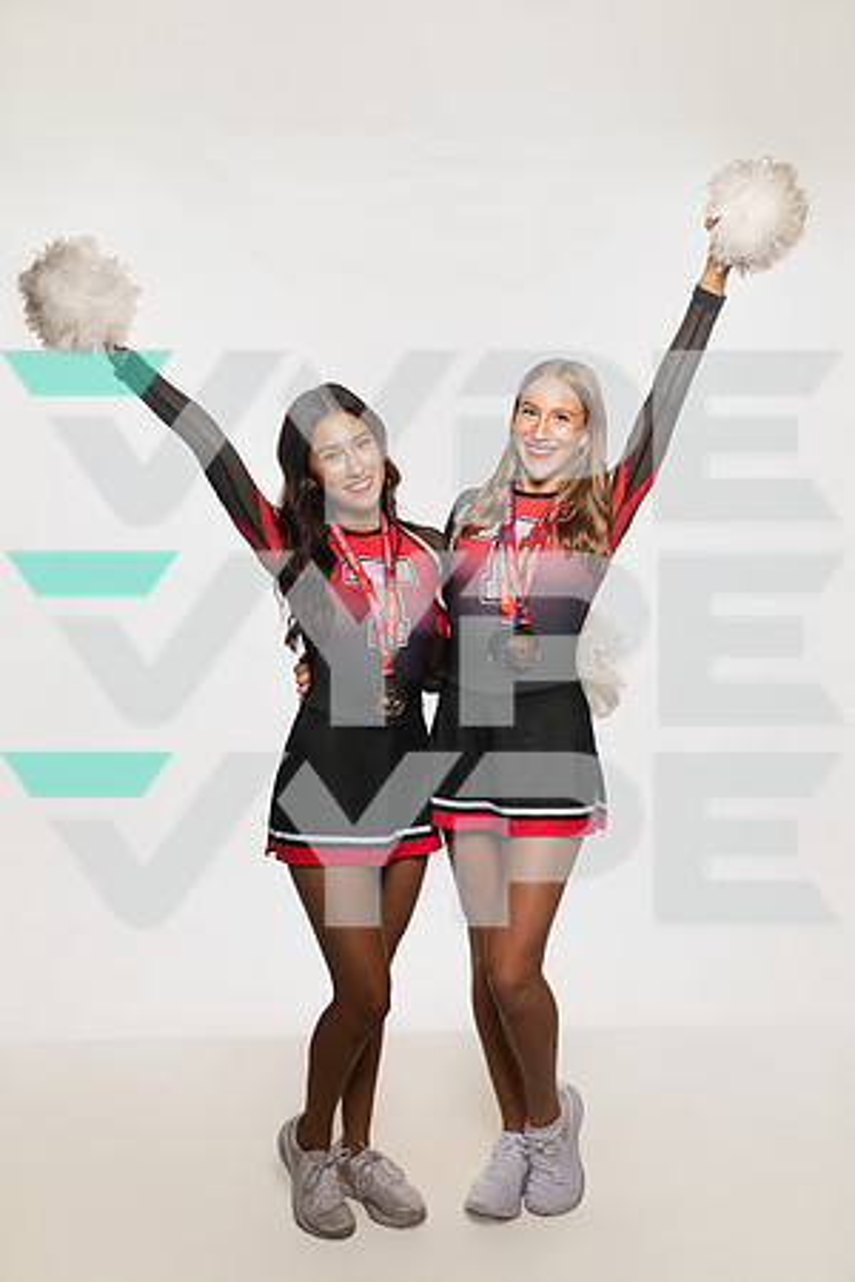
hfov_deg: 31.9
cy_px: 641
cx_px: 428
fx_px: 1496
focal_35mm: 42
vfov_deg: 46.4
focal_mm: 42
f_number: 6.3
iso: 500
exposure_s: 1/200
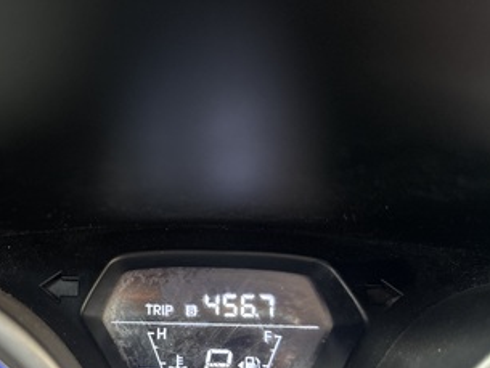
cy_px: 274
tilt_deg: -13.6
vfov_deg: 38.7
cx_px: 134
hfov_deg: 49.7
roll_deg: -1.2
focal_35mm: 36
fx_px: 510
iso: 1000
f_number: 1.78
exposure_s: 1/46
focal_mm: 6.86
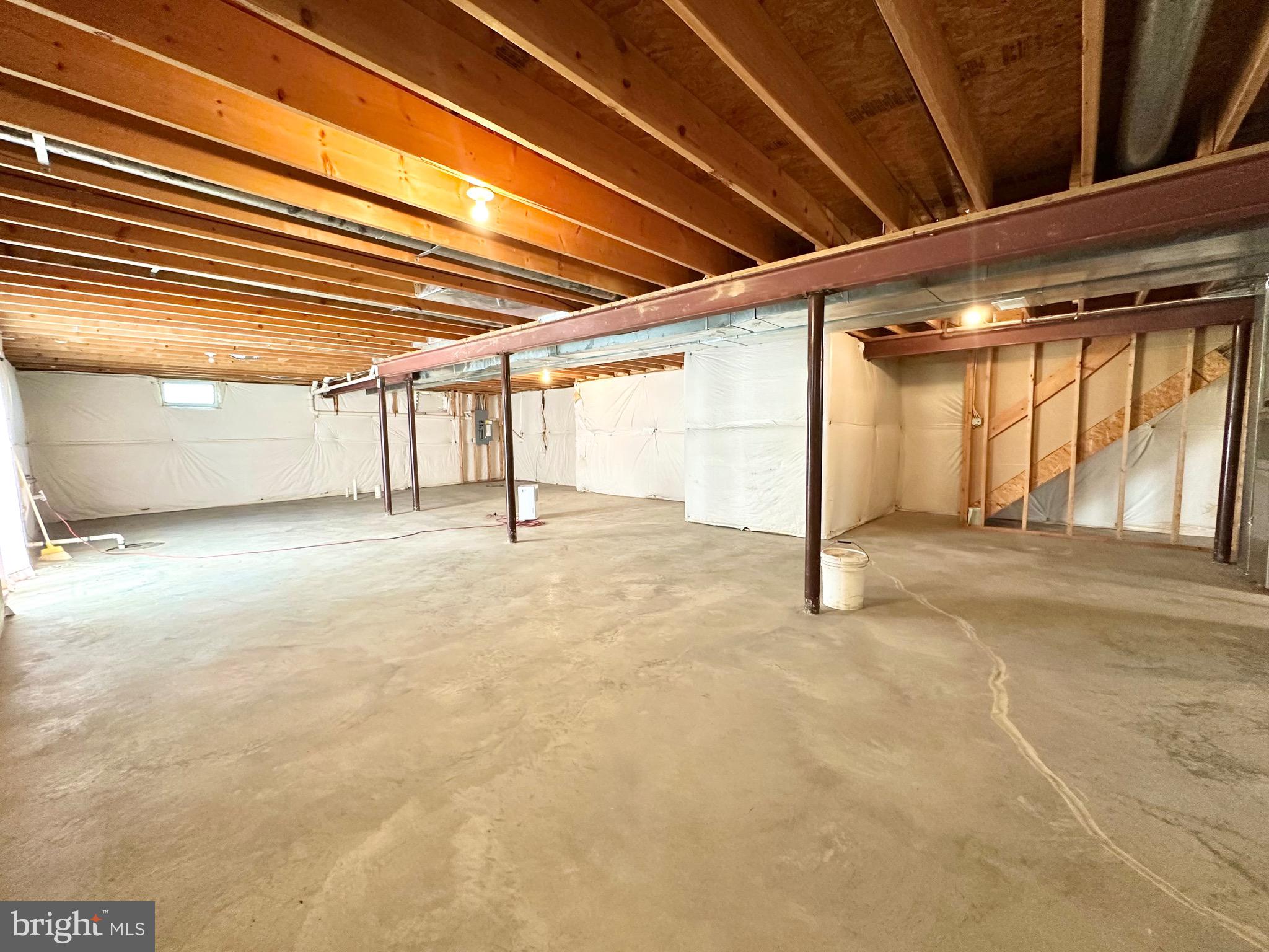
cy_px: 476
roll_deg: +0.1
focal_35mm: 14
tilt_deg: -4.5
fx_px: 513
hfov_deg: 102.1
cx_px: 634
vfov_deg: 85.7
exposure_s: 1/60
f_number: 2.2
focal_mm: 2.22
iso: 320
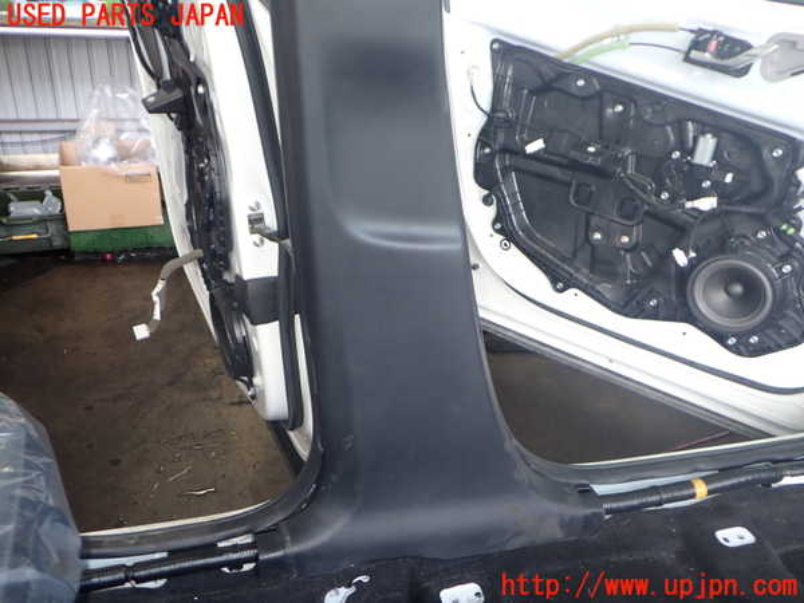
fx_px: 697
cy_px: 302
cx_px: 402
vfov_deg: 46.8
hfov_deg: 60.0
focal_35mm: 30
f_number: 2.3
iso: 160
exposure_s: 1/60
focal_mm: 5.4
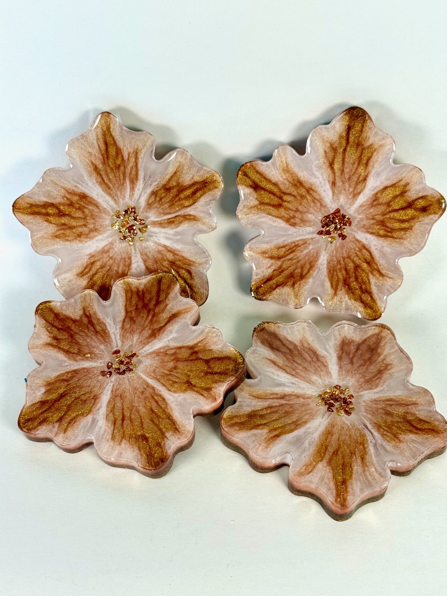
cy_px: 298
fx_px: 826
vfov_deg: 39.7
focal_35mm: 48
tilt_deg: -49.8
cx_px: 224
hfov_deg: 30.3
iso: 100
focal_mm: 6.76
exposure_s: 1/427
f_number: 1.78
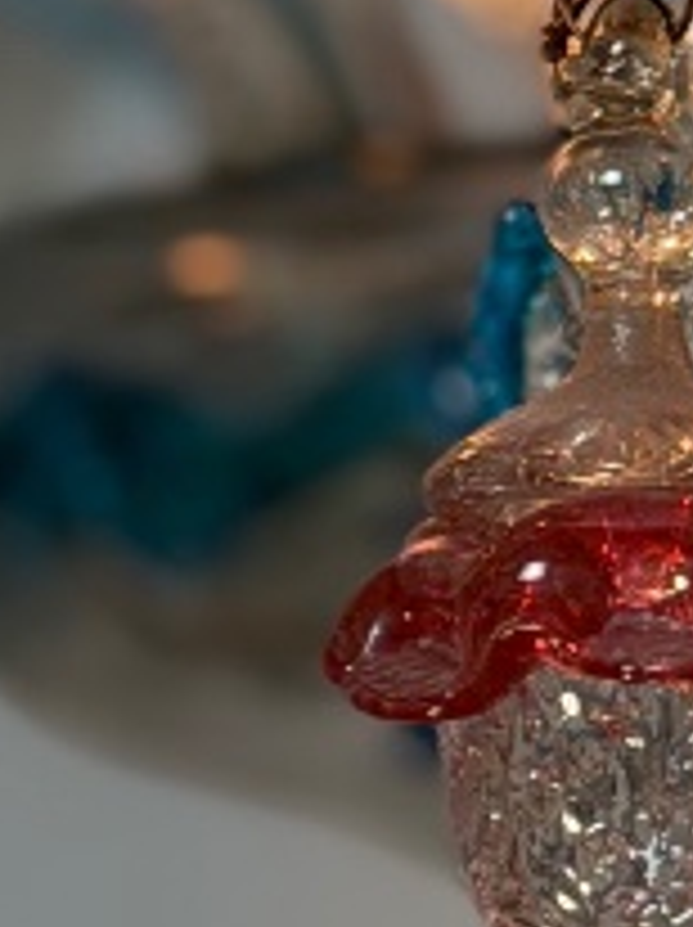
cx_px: -896
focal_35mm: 280
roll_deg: -0.2
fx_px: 7490
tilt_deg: +3.1
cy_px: 500
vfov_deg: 7.1
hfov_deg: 5.2
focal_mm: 6.76
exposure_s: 1/100
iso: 160
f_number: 1.78
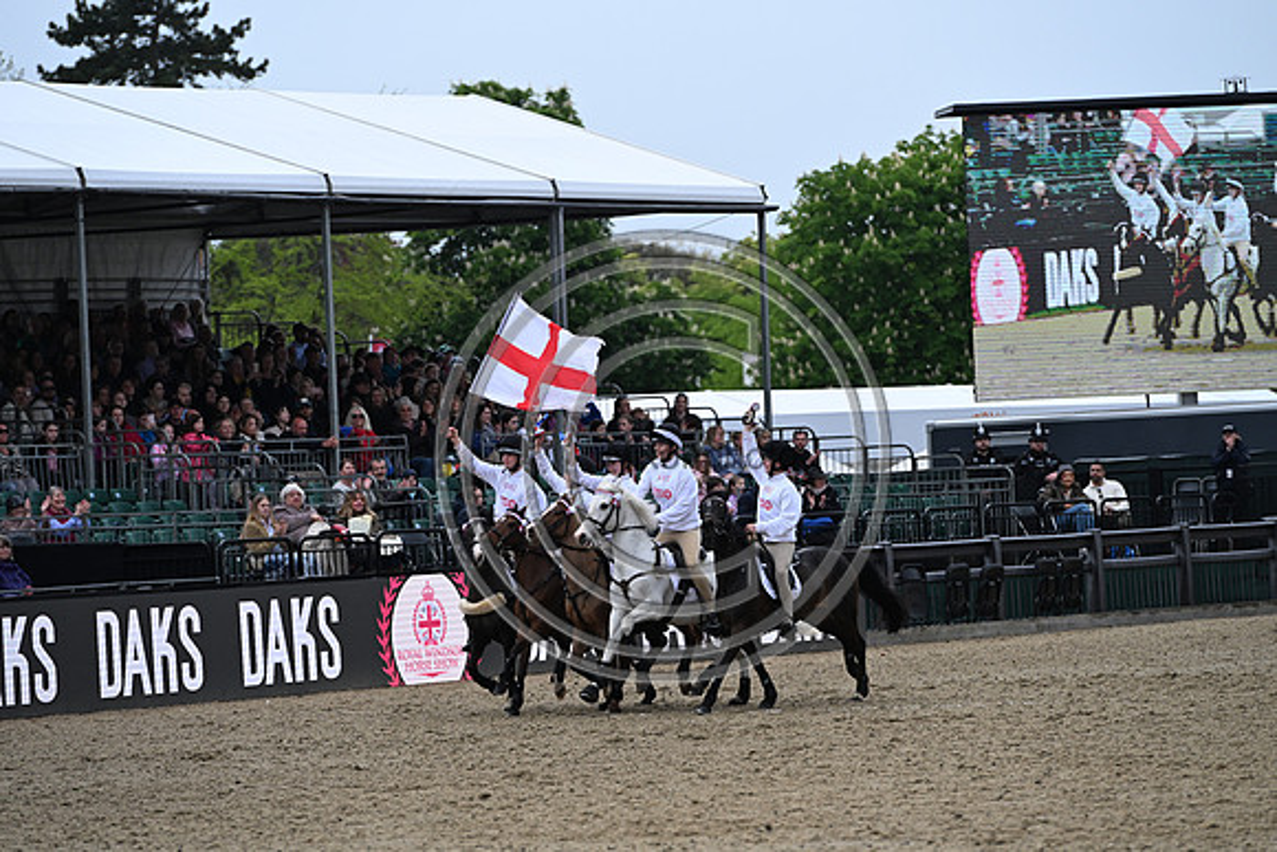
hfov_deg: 10.3
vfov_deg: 6.9
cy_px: 426
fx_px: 7096
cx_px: 638
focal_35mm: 200
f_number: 5.6
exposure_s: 1/1000
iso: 1000
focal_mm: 200
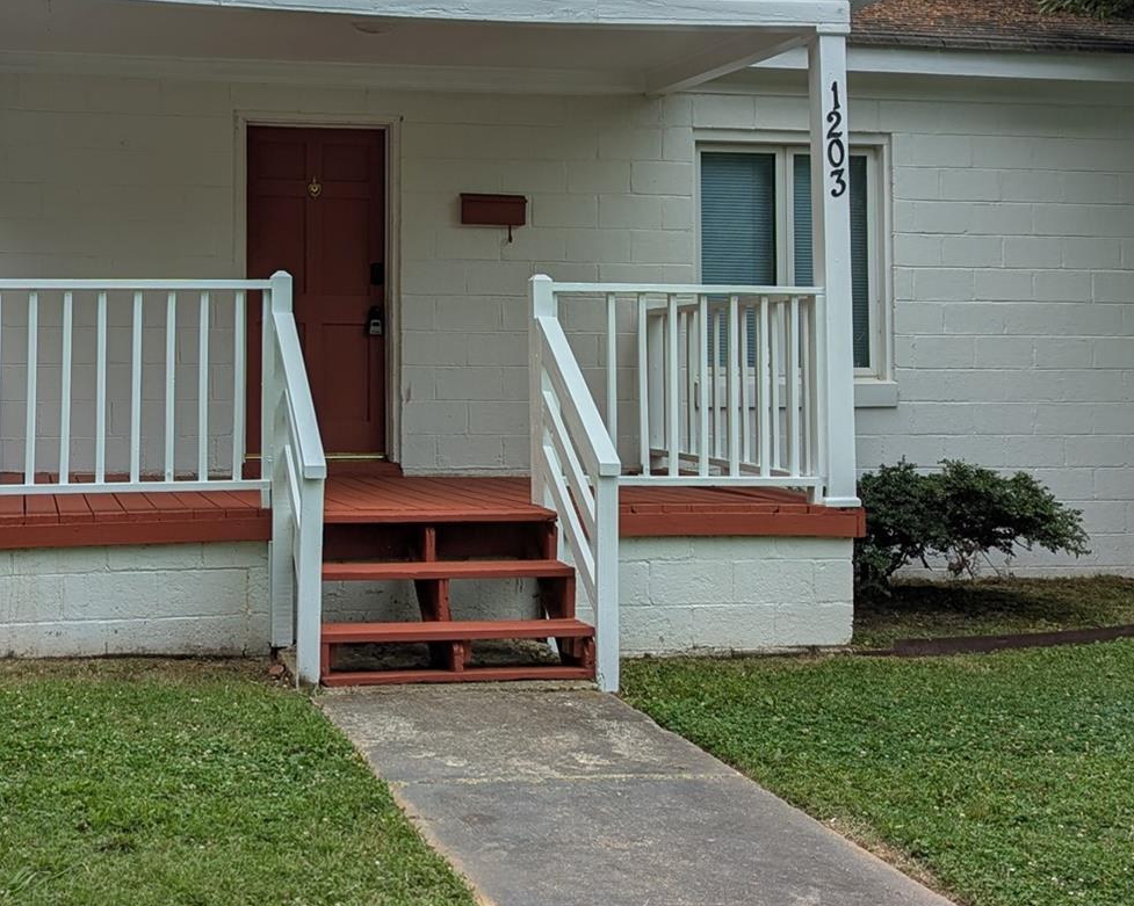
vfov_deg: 30.6
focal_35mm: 49
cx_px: 347
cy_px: 296
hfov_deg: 37.5
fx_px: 1644
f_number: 1.85
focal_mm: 6.81
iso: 26
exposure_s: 1/1689
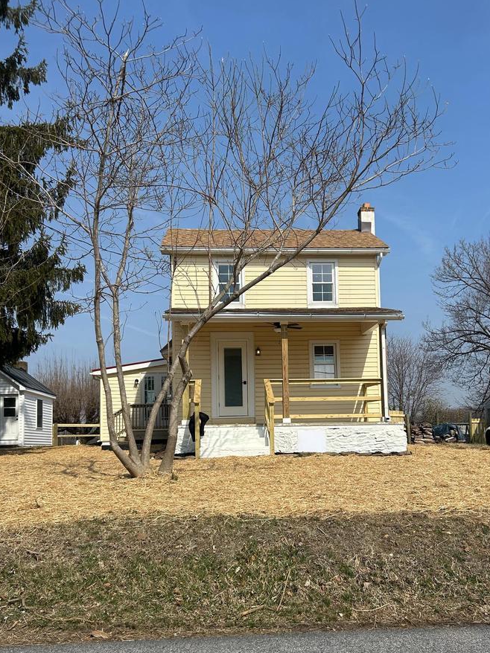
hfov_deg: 44.1
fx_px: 604
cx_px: 273
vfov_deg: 56.3
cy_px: 399
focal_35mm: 32
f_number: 1.5
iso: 50
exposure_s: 1/6579
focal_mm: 5.7
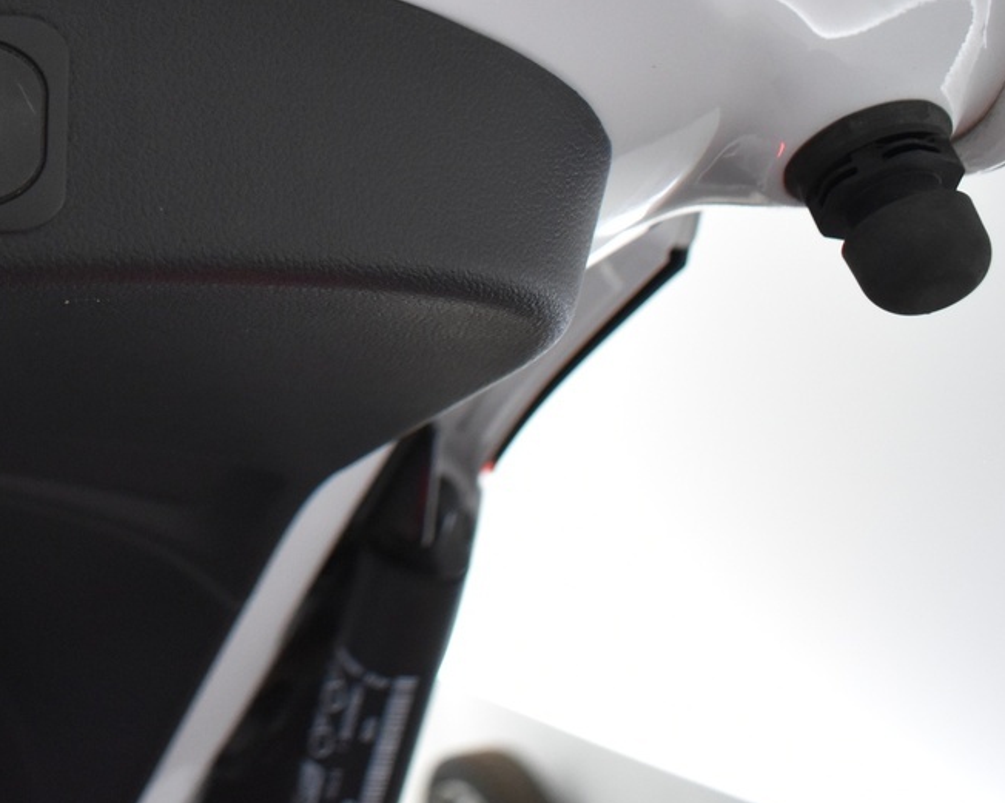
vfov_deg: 23.2
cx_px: -12
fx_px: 1873
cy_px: -8
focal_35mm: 63
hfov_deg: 28.1
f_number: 3.5
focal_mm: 18
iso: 1400
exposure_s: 1/60
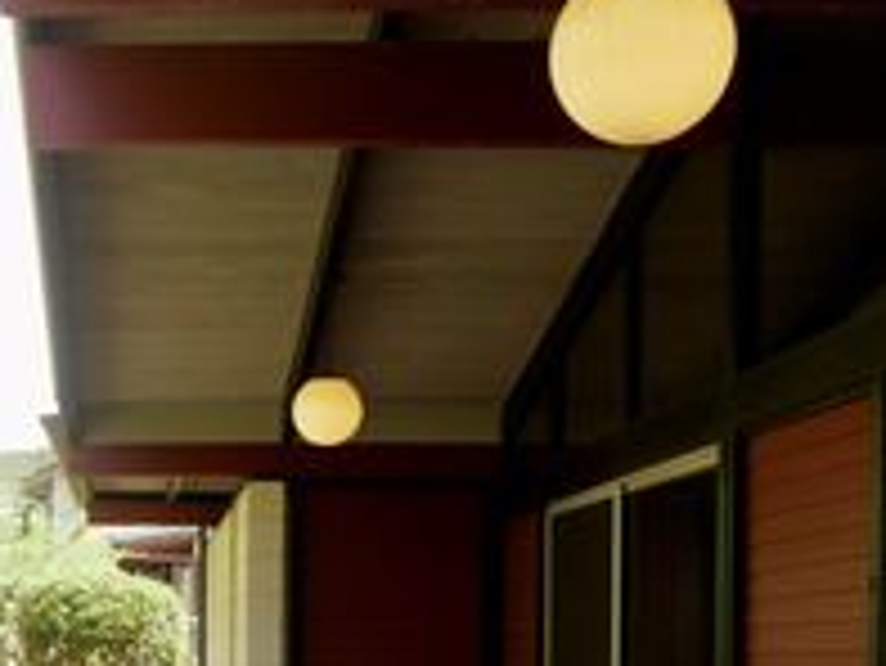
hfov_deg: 29.8
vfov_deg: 23.1
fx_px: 1562
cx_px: 31
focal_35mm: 61
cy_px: 668
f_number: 4.5
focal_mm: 12
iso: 200
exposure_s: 1/200
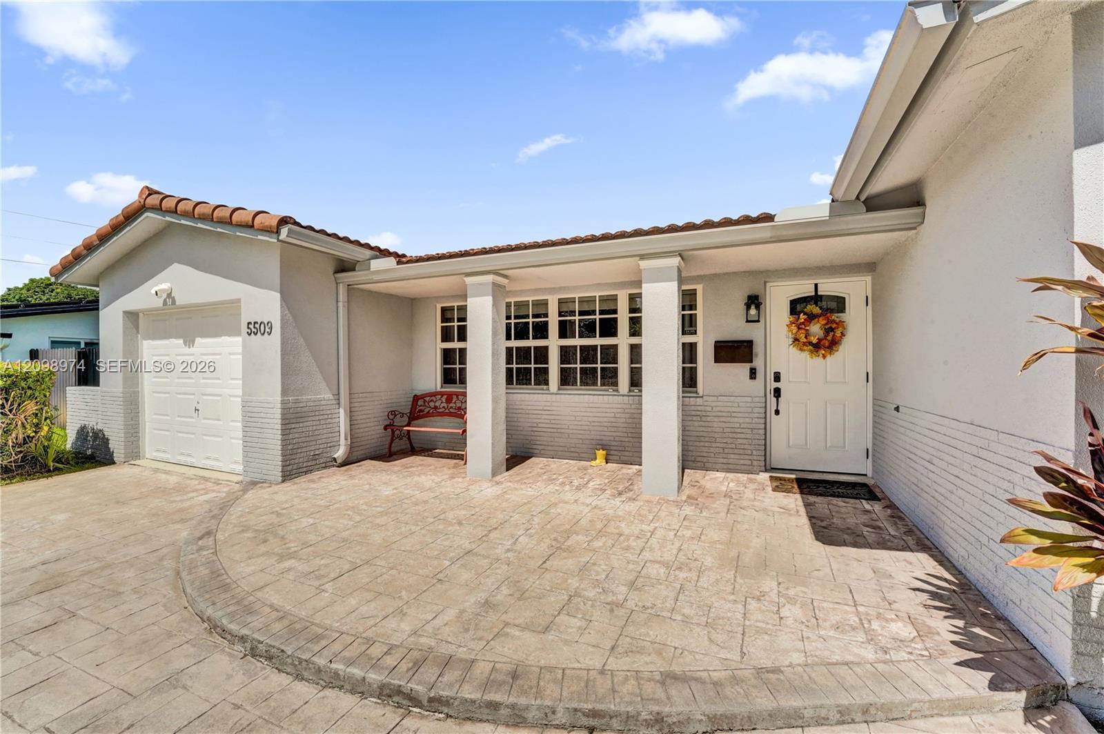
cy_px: 367
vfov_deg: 81.1
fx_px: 429
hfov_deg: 104.3
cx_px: 552
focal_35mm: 14
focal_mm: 14
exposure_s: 1/500
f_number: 18
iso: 1250
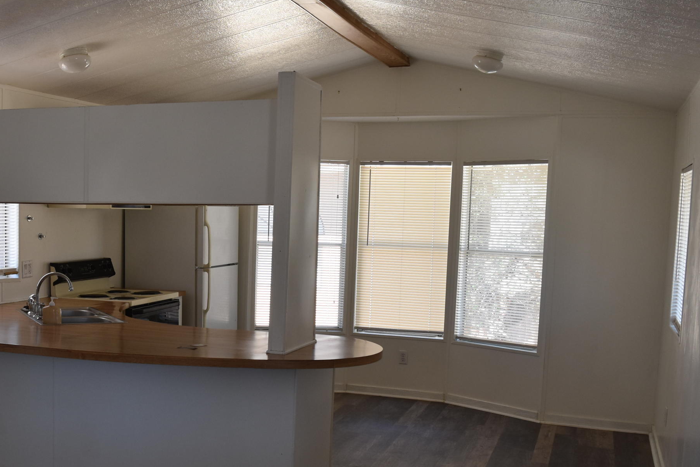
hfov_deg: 42.4
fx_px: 875
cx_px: 184
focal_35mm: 45
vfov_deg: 29.6
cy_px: 315
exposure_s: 1/125
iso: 500
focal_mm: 18
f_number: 5.6
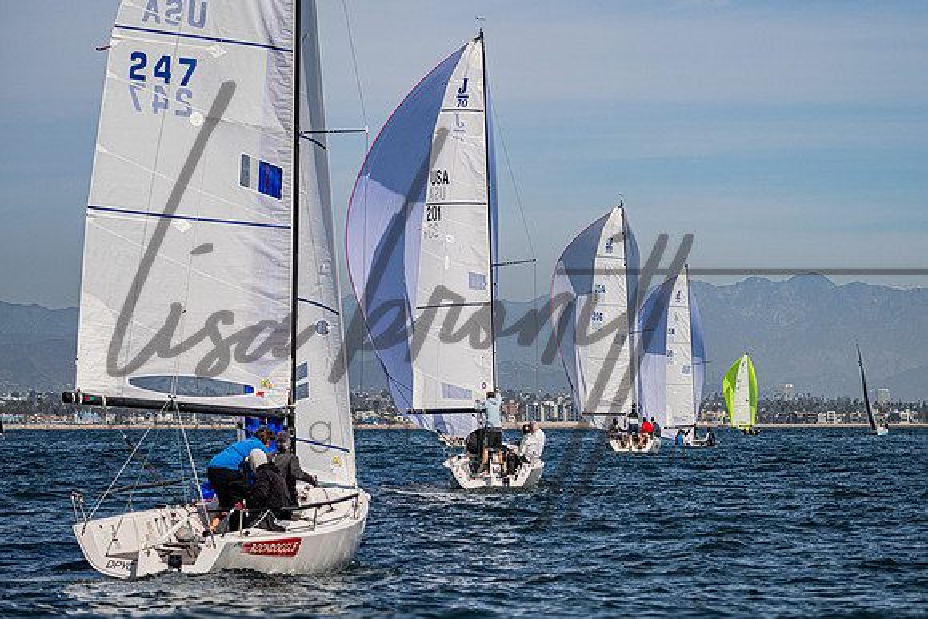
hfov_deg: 13.2
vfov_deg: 8.8
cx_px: 536
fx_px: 4017
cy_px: 277
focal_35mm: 156
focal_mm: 130
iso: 320
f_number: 5.6
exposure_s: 1/4000
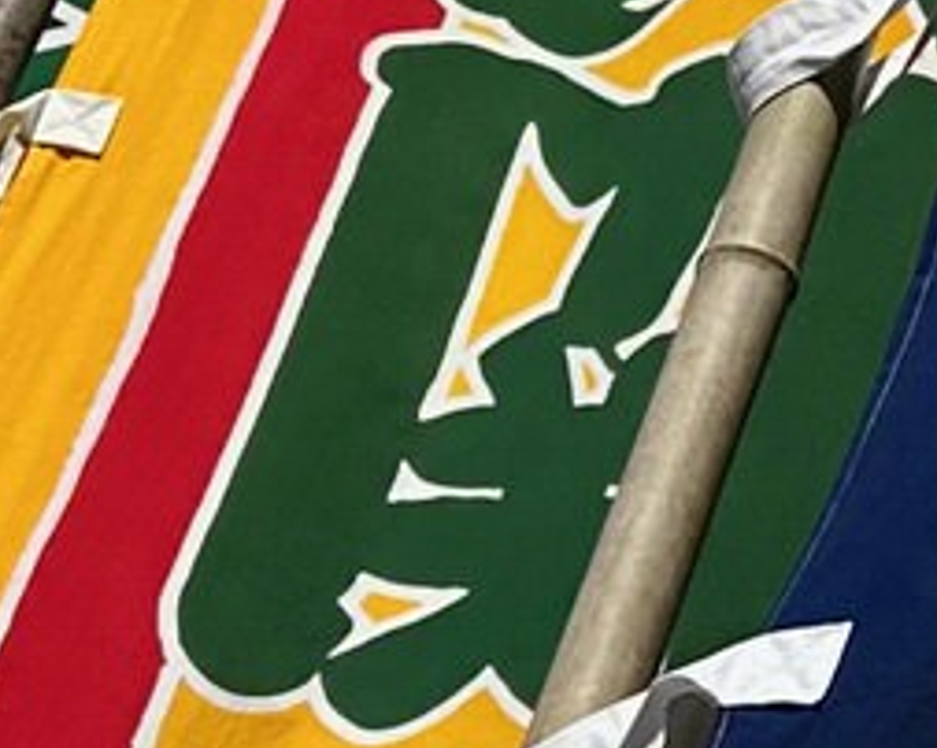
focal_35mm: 190
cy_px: 122
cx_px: 1641
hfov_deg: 9.7
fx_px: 5265
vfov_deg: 8.1
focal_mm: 6.86
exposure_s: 1/7576
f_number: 1.78
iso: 80
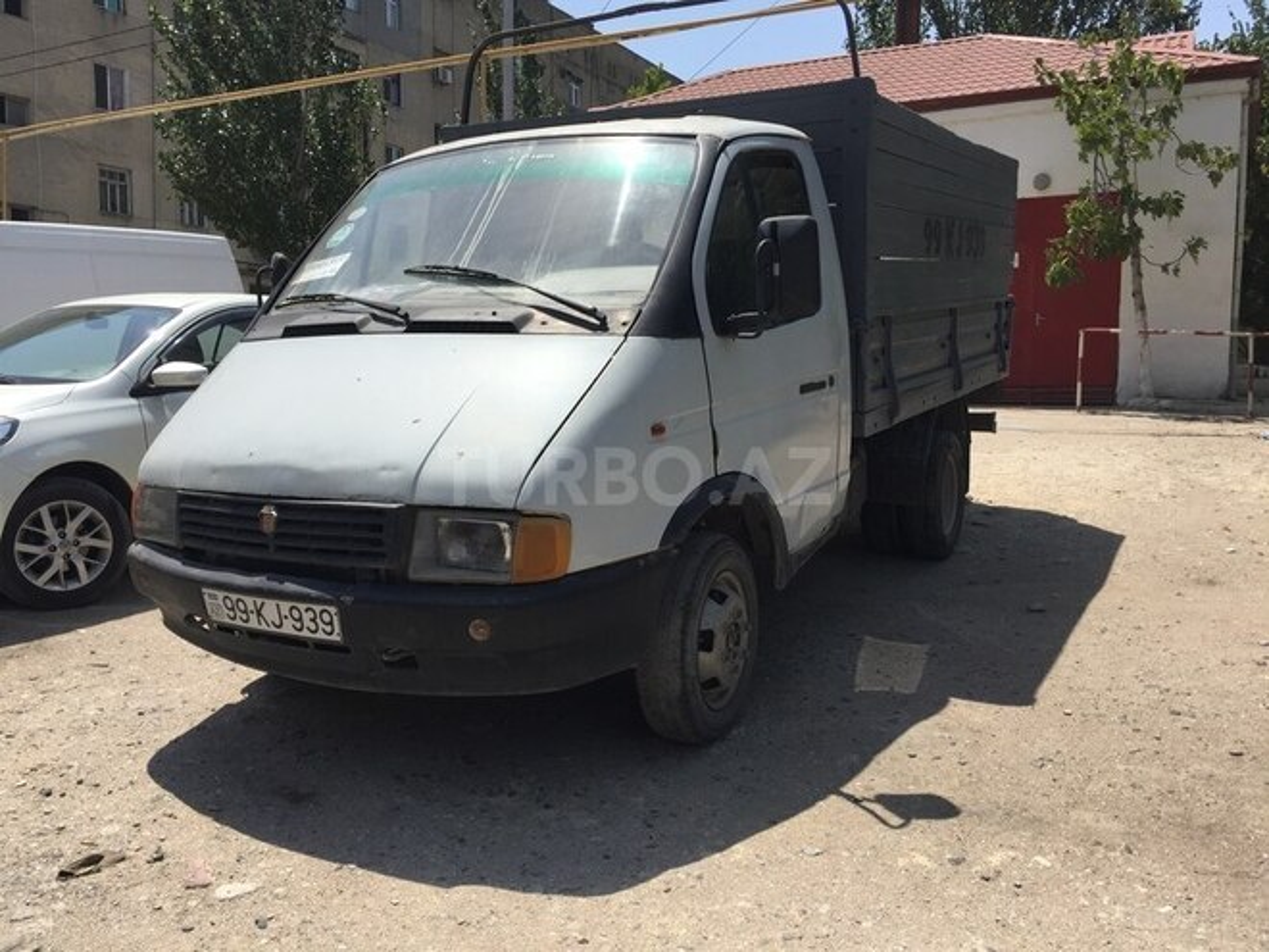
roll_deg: +0.7
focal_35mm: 29
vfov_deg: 48.2
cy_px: 476
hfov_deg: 61.7
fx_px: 1063
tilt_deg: -5.5
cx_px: 634
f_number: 2.2
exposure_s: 1/2083
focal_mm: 4.15
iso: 32
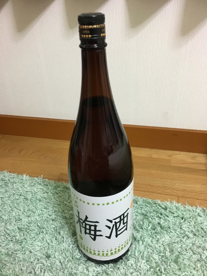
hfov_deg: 48.2
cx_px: 104
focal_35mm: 29
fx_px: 231
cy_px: 138
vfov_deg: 61.7
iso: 200
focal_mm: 4.15
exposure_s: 1/15
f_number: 2.2
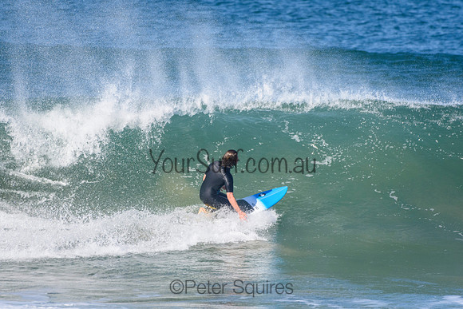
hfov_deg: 2.7
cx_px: 232
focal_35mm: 750
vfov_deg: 1.8
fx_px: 9649
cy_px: 154
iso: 800
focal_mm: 500
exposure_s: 1/4000
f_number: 5.6
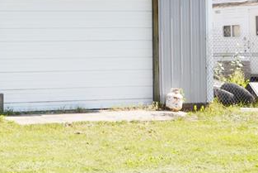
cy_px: 52
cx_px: -86
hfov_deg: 19.1
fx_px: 703
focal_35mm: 98
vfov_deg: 13.9
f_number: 7.1
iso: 100
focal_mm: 20
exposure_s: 1/200
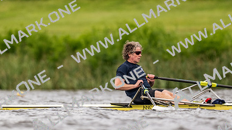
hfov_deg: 1.9
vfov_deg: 1.1
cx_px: 131
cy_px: 65
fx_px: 7048
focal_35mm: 1146
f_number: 4
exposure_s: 1/2500
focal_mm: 600
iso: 800
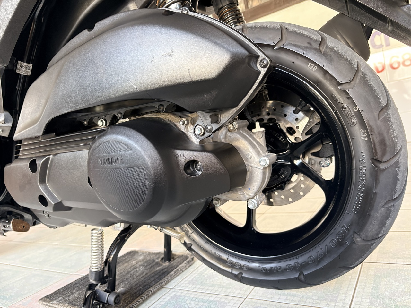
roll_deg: +10.4
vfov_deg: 53.1
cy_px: 154
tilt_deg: -3.5
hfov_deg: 67.3
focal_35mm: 26
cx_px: 206
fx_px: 309
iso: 200
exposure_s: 1/60
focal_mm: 5.96
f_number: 1.6
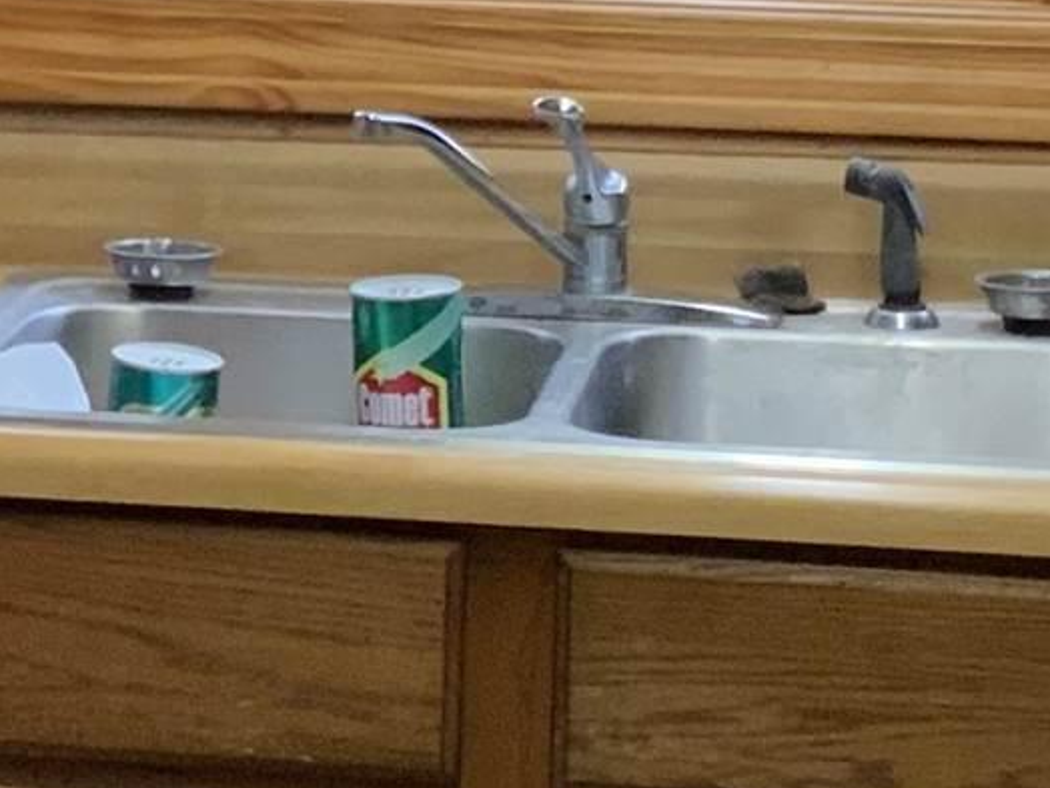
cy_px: 72
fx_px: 5157
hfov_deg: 11.5
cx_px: 28
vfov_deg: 8.7
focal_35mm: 170
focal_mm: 3
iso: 160
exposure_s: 1/60
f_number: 1.8
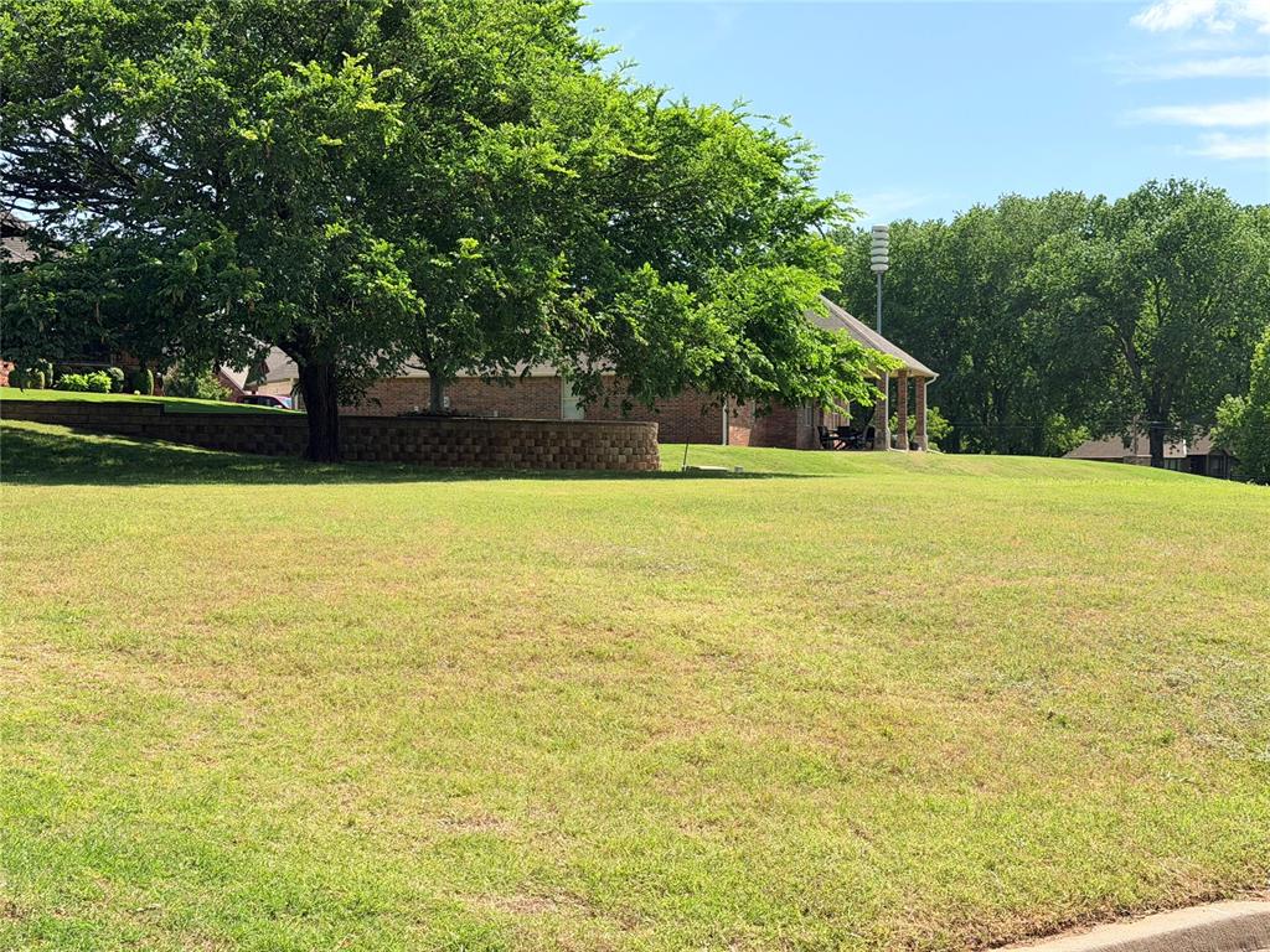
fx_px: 1761
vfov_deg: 30.3
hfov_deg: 39.7
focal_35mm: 48
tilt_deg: -1.1
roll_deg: +0.8
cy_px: 476
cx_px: 635
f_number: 1.78
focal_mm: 6.76
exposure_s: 1/3226
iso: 64
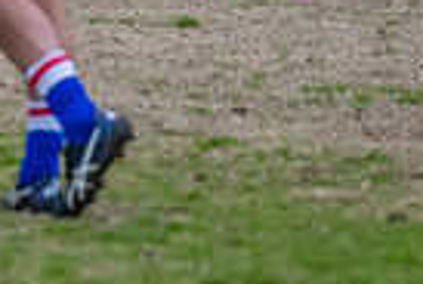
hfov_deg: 1.2
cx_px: -369
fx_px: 19642
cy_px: -199
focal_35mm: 1668
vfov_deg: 0.8
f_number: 2.8
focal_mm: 300
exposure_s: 1/2000
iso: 1100
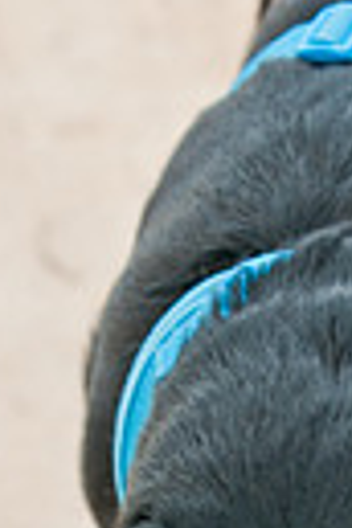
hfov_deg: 3.0
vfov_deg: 4.6
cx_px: 489
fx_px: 6599
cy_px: 684
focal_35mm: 450
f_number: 5
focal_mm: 86
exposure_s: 1/250
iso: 200
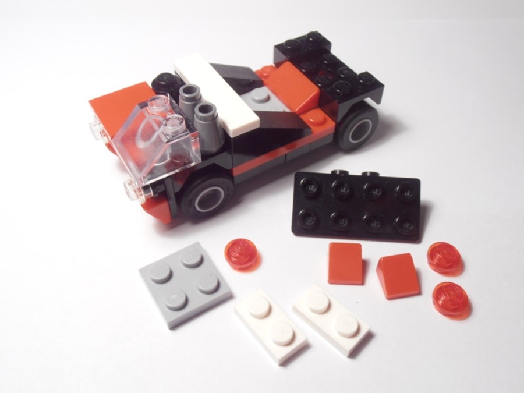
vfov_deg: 38.7
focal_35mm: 37
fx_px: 560
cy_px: 196
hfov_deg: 50.1
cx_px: 262
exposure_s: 1/30
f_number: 3.9
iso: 100
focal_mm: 6.61
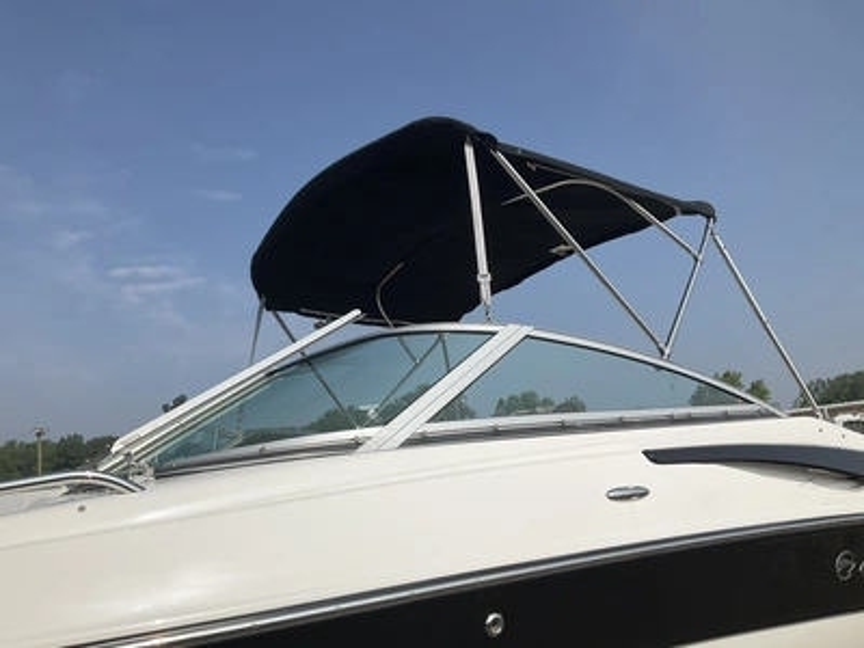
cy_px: 324
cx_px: 432
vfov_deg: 48.2
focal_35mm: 29
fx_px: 724
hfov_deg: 61.7
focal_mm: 3
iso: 25
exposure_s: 1/4785
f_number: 1.8
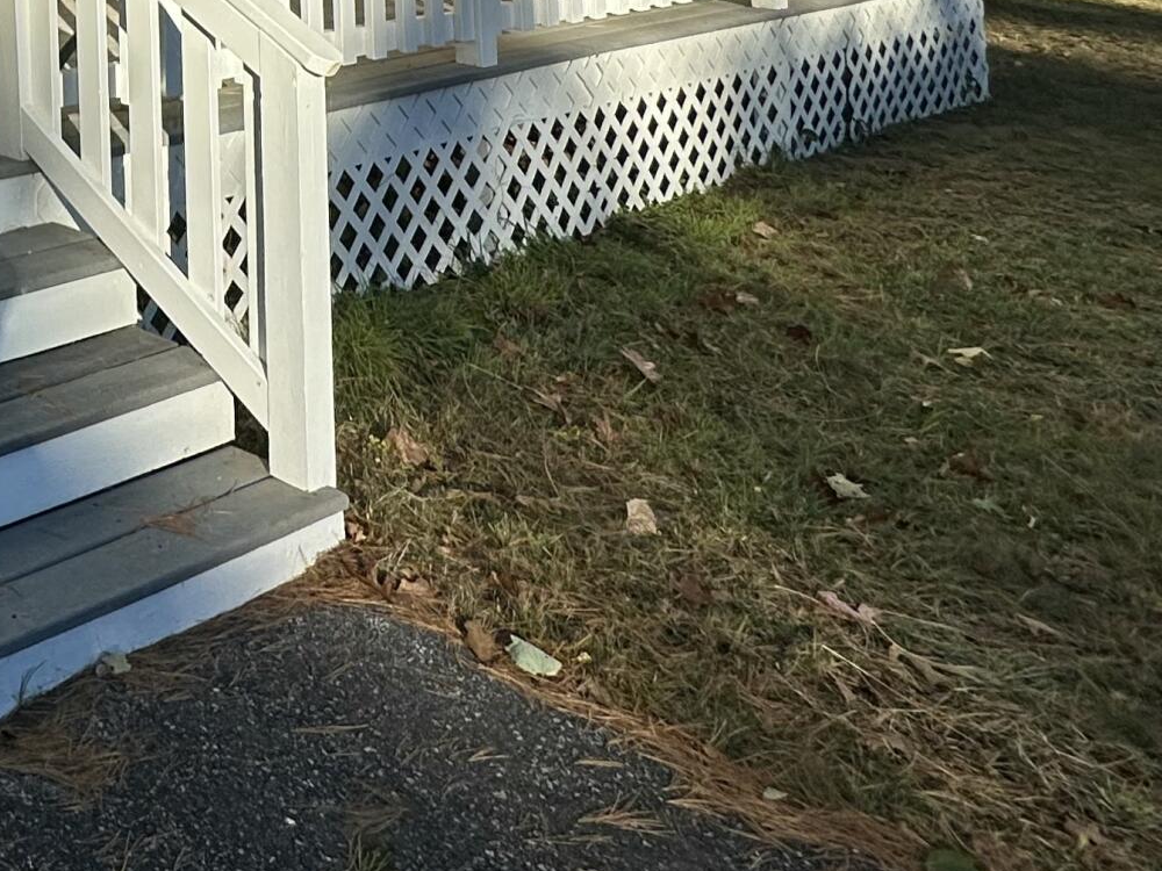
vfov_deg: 27.7
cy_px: -297
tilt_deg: +4.2
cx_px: -367
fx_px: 1410
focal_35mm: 42
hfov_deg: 32.7
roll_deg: +0.5
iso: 50
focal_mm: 2.22
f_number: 2.2
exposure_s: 1/1261
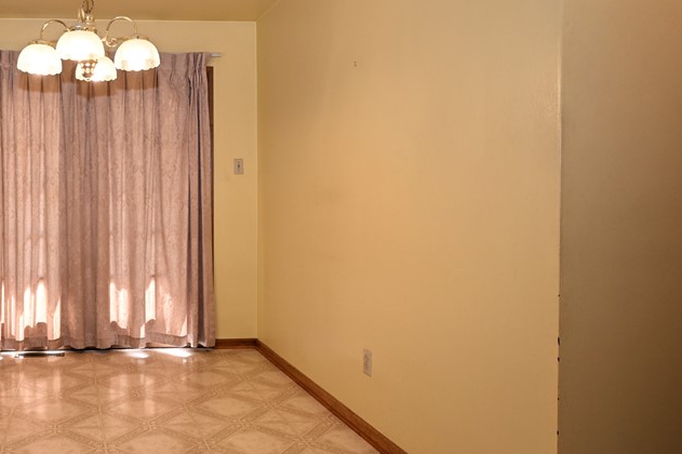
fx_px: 587
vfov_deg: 42.2
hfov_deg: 55.0
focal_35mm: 31
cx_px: 113
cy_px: 202
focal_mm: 12
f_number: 4
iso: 280
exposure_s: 1/60
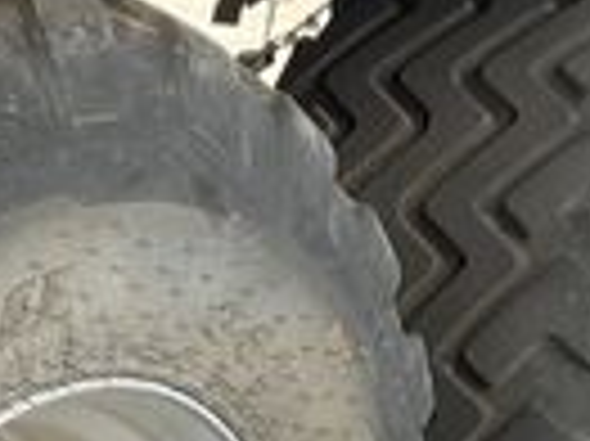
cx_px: 128
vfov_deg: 11.6
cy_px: 662
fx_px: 2077
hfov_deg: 16.1
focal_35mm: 122
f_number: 1.8
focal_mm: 3
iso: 16
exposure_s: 1/170
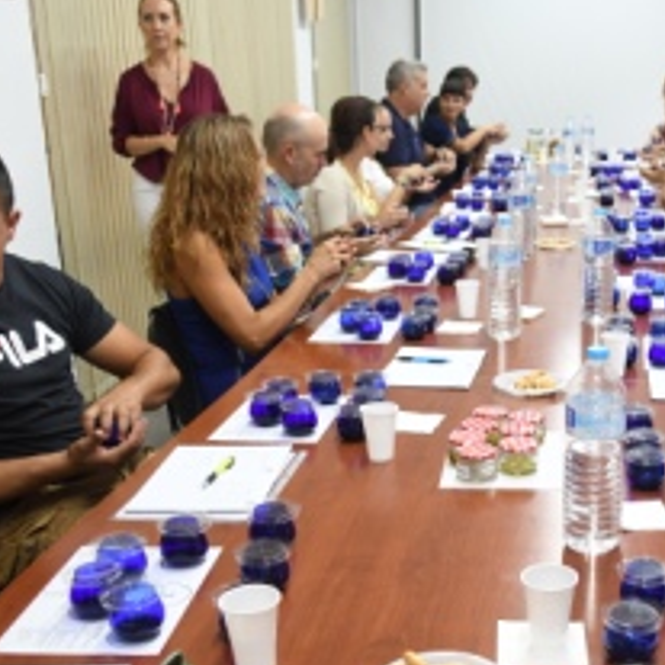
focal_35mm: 47
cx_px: 549
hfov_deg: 34.8
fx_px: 1020
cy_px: 419
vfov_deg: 35.9
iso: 800
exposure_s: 1/80
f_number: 2.8
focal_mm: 17
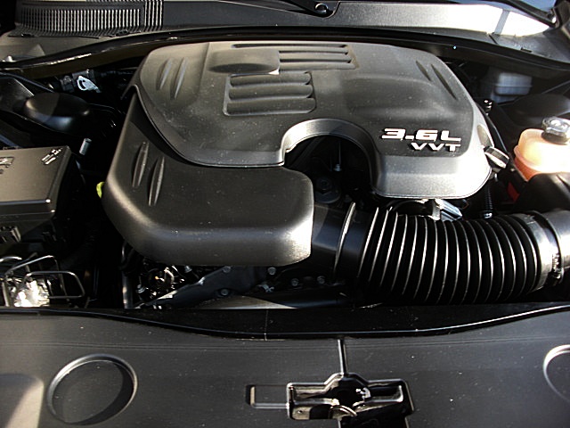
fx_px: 593
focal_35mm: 36
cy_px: 214
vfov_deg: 39.7
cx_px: 285
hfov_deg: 51.4
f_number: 2.8
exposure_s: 1/60
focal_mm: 6.3
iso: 50
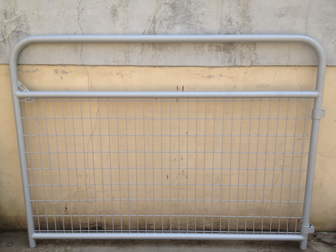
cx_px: 168
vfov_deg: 40.7
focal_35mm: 35
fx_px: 340
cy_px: 126
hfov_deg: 52.6
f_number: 2.4
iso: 64
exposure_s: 1/525
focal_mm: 4.28
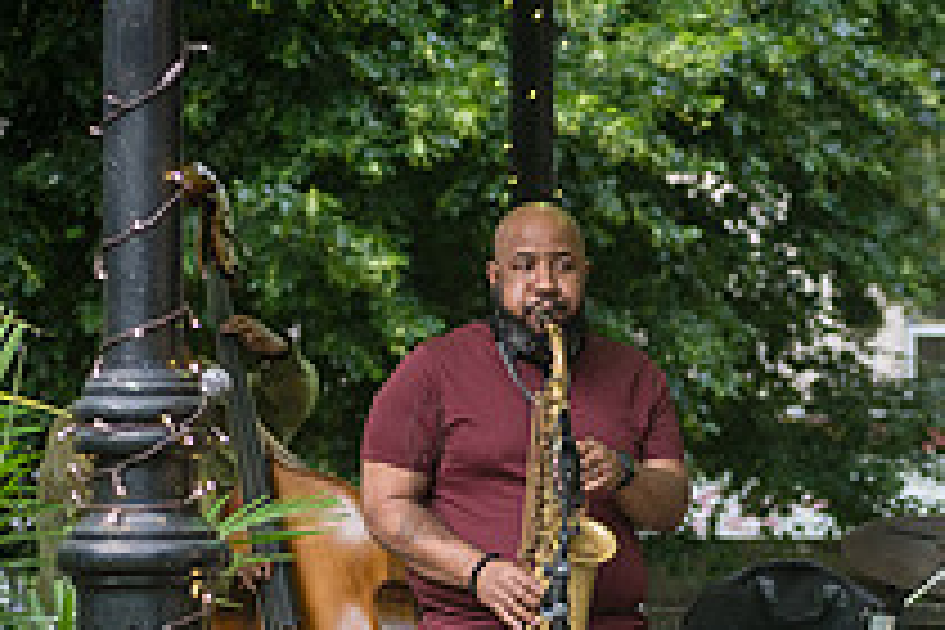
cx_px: 973
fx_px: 6037
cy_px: 683
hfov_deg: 8.9
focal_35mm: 230
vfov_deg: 6.0
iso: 1000
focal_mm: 80
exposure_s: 1/320
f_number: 4
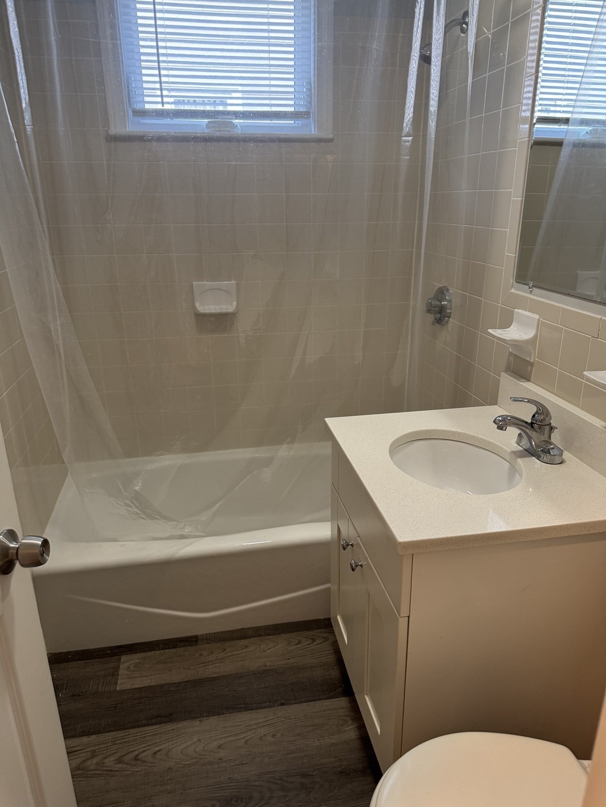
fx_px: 560
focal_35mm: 24
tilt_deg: -20.1
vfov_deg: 71.6
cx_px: 303
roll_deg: +1.4
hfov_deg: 56.8
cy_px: 404
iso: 200
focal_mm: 6.76
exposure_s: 1/60
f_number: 1.78
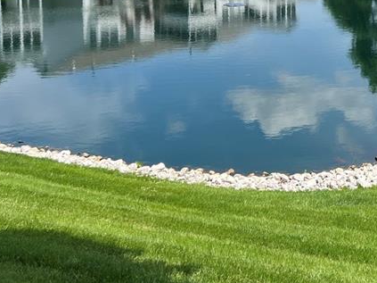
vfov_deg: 22.3
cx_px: 357
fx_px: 686
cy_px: -9
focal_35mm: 63
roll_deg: -1.4
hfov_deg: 29.2
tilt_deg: -6.2
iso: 50
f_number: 1.5
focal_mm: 5.7
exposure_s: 1/3257
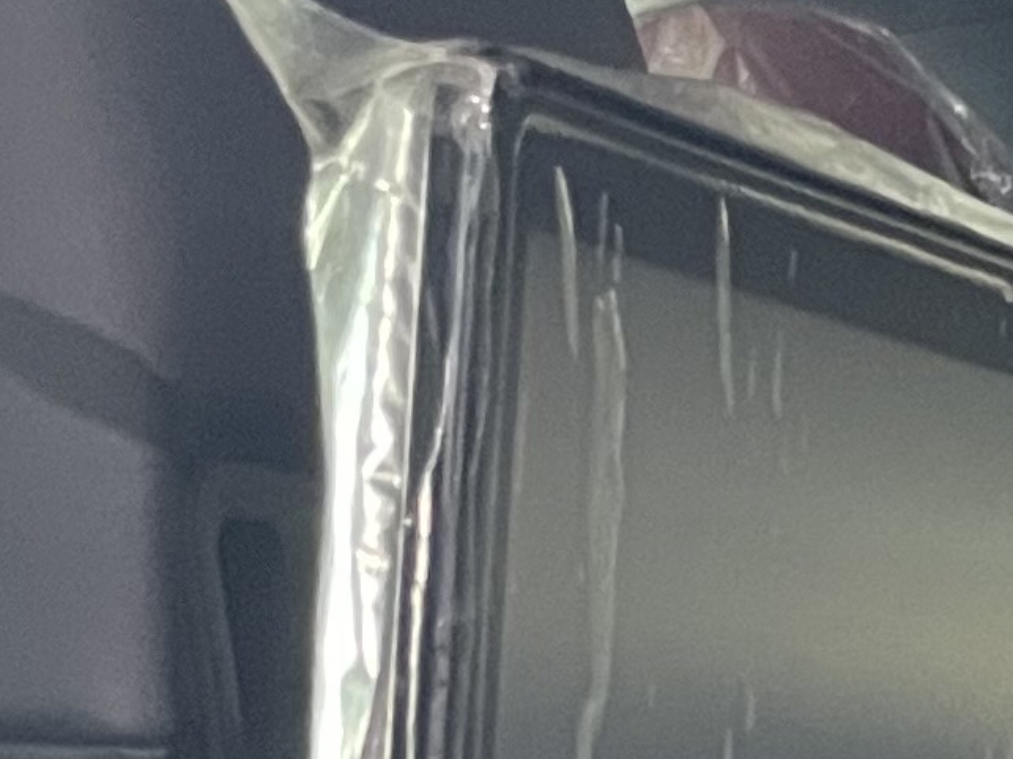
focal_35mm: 163
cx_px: 2357
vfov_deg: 8.5
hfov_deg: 10.6
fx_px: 4769
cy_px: 1653
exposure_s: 1/50
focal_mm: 4.2
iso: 400
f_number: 1.6
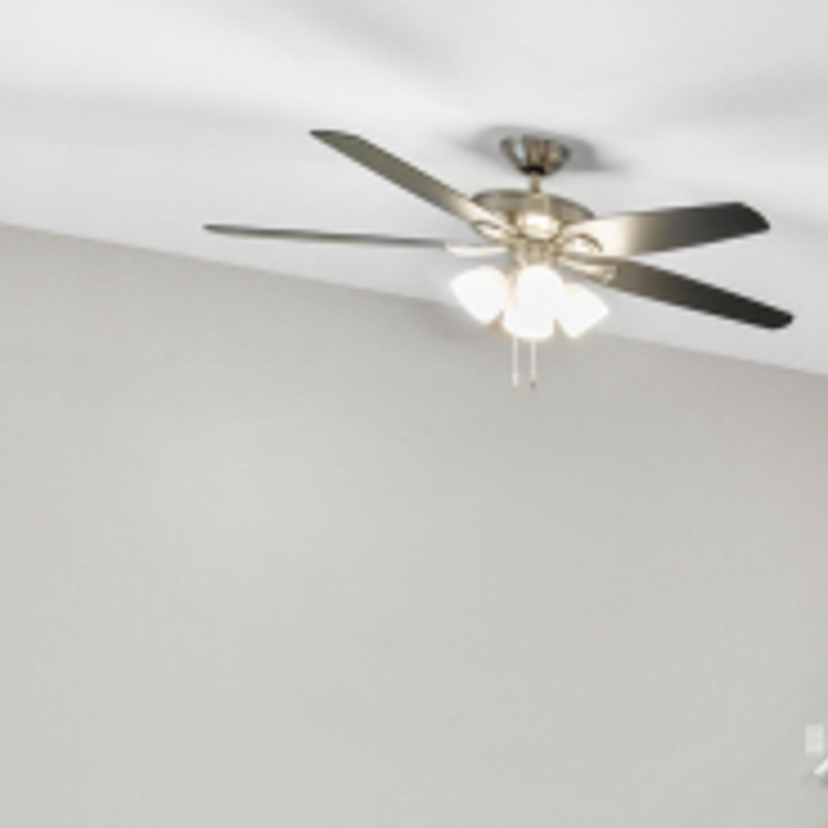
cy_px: 729
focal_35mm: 52
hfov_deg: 24.5
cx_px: 1278
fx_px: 1407
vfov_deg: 31.4
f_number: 9
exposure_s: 1/2.5
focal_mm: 10
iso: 400
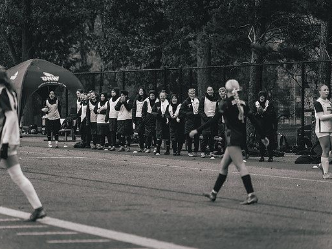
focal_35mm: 164
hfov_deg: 12.0
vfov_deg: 9.1
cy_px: 124
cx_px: 154
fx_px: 1573
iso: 400
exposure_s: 1/1250
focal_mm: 150
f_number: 2.8
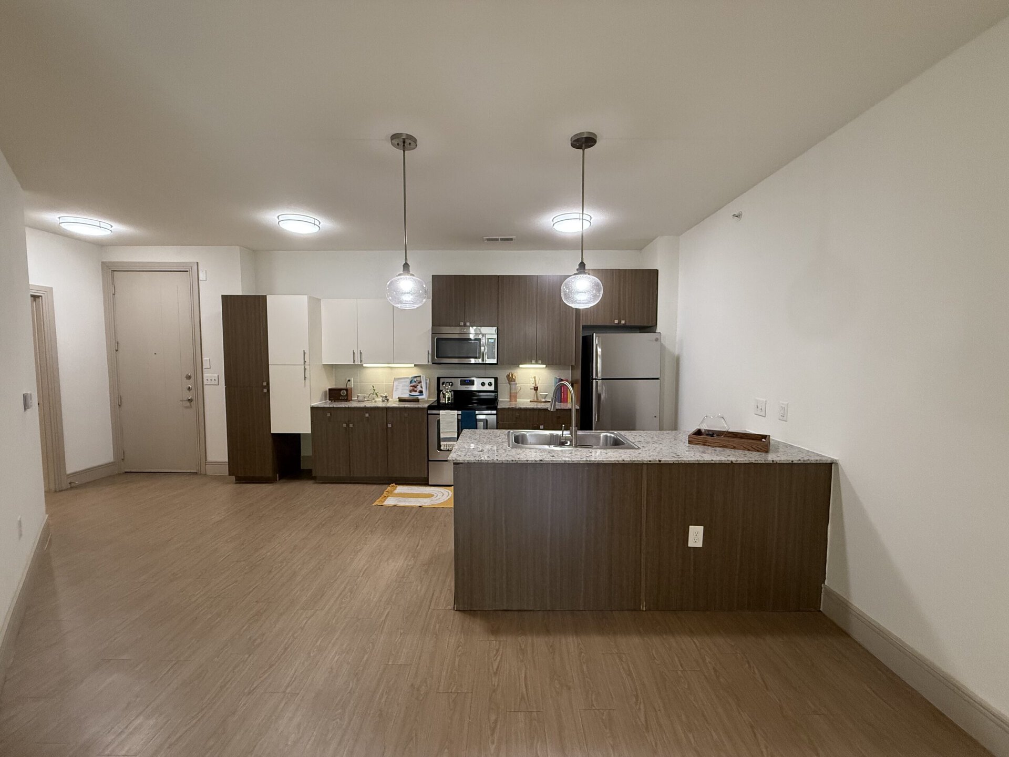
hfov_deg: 102.1
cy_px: 378
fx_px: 408
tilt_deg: -3.9
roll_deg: -0.4
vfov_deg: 85.7
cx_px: 504
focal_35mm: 14
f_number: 2.2
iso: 320
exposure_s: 1/120
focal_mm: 2.22
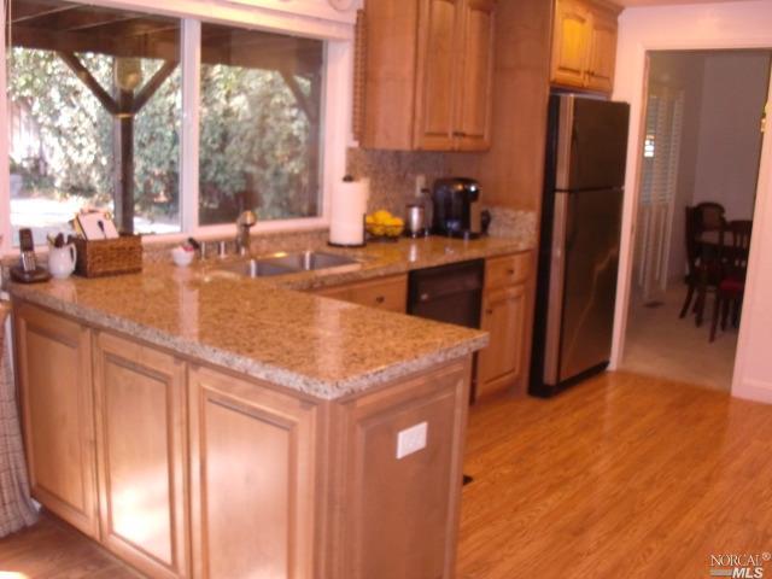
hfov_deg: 51.4
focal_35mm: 36
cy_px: 290
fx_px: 803
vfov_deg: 39.7
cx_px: 386
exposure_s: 1/60
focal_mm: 6.3
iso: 400
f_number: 2.8
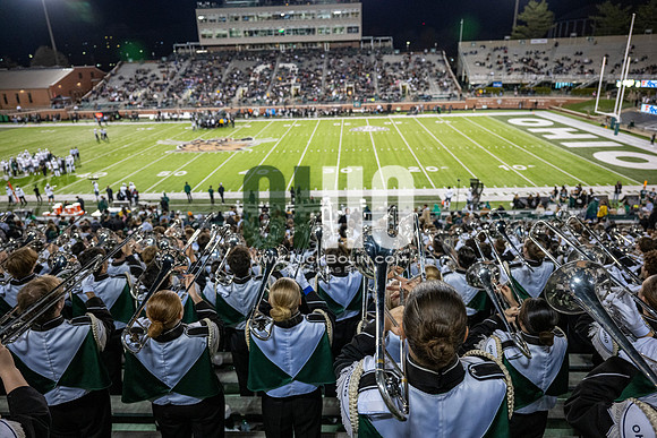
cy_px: 219
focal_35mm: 24
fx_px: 438
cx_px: 328
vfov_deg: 53.2
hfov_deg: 73.7
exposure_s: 1/500
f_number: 3.2
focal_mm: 24
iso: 2000
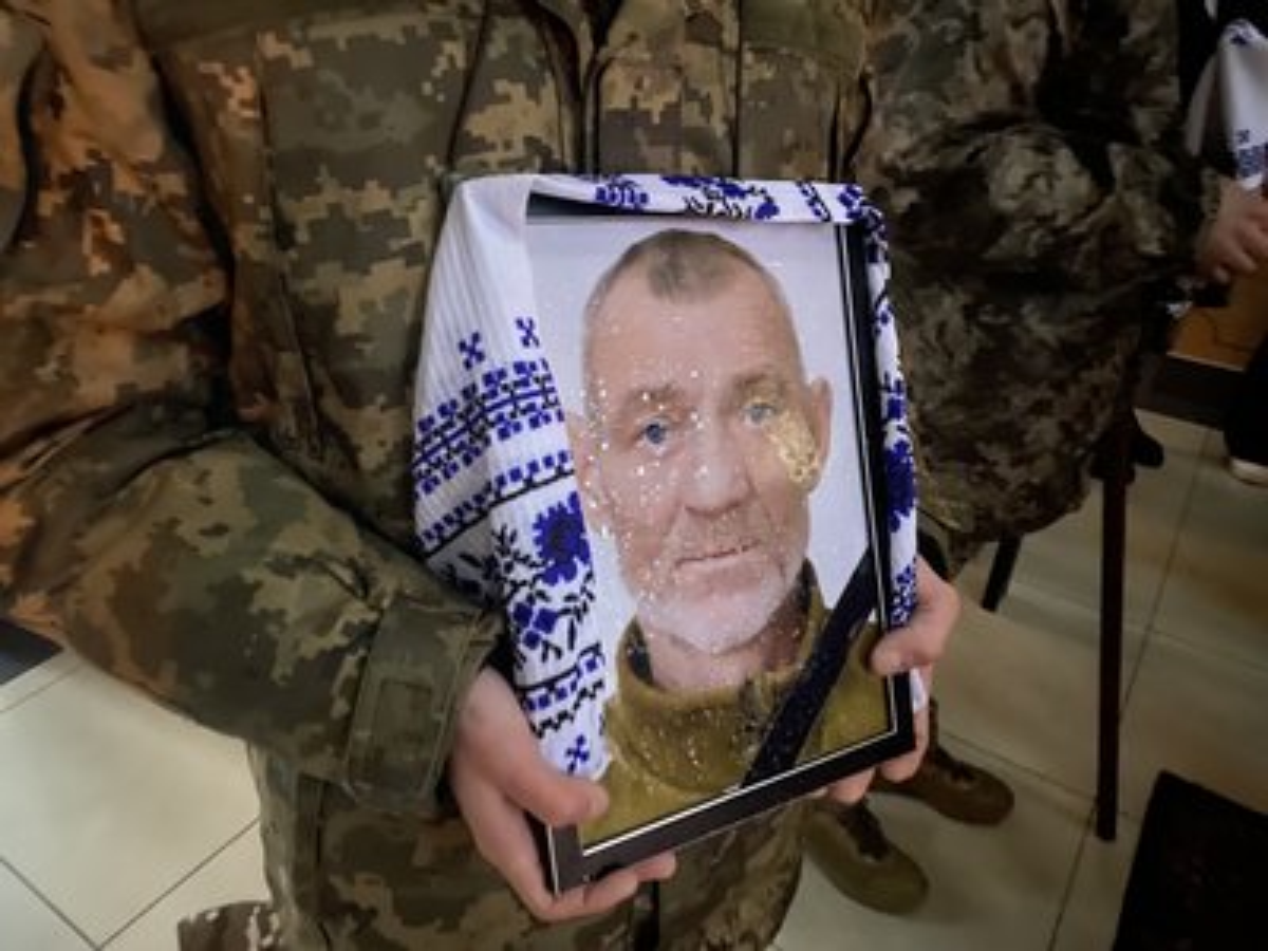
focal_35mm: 26
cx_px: 634
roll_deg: -3.2
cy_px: 476
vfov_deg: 53.1
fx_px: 952
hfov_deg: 67.3
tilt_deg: -31.2
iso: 800
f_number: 1.8
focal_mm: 4.25
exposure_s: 1/4
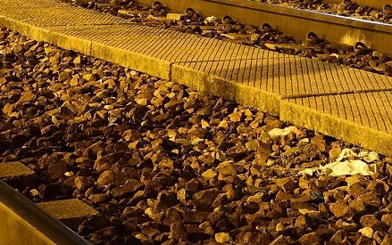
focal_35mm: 140
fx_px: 1499
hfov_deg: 14.9
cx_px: 189
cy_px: -283
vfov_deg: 8.7
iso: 100
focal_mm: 21
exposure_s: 10
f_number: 7.1
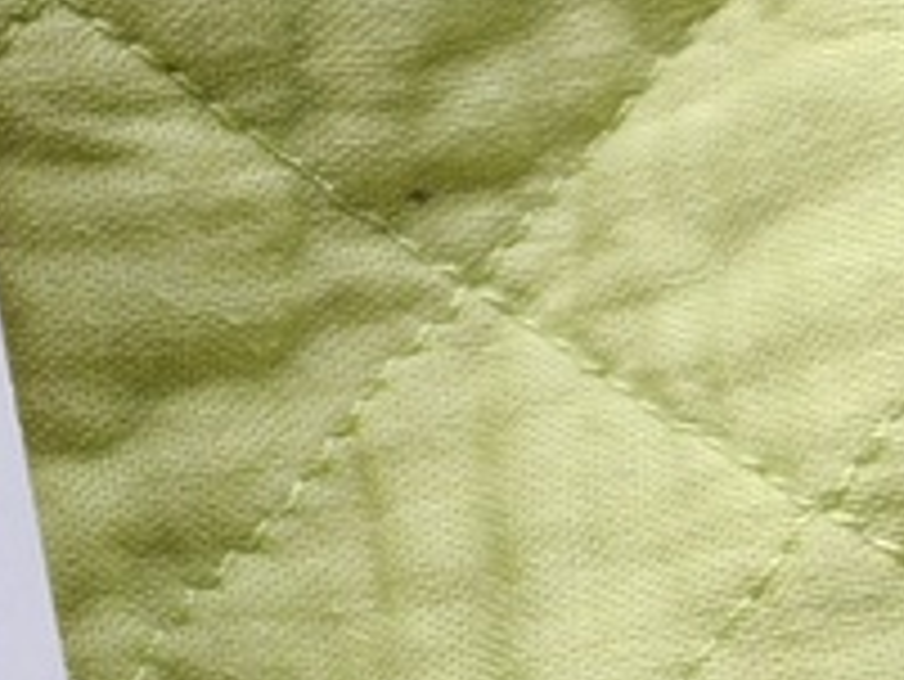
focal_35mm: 193
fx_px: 5043
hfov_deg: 9.3
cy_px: 518
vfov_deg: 7.7
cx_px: -1183
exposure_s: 1/320
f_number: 1.95
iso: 50
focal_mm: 5.52
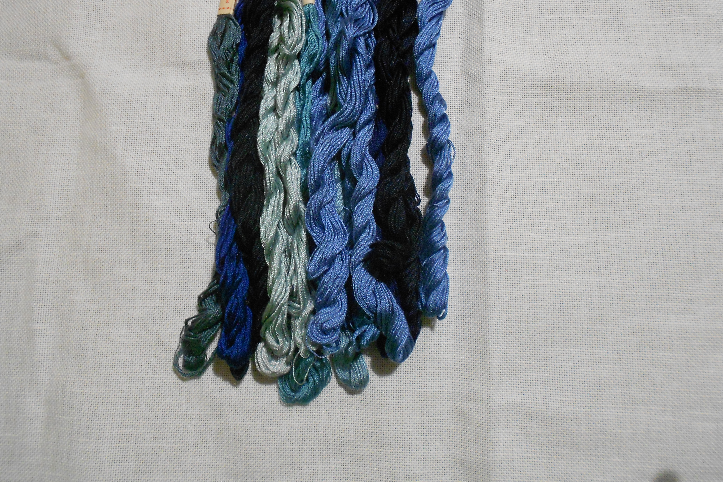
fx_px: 562
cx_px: 356
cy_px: 201
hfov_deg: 65.5
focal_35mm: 28
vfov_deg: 46.2
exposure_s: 1/10
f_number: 3.2
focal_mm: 4.6
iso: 400
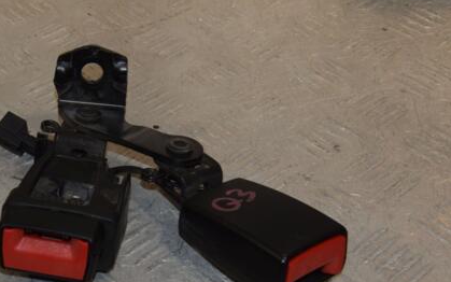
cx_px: 130
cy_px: 180
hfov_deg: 22.4
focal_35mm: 92
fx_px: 1131
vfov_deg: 14.2
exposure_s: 1/200
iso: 800
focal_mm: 42
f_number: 10
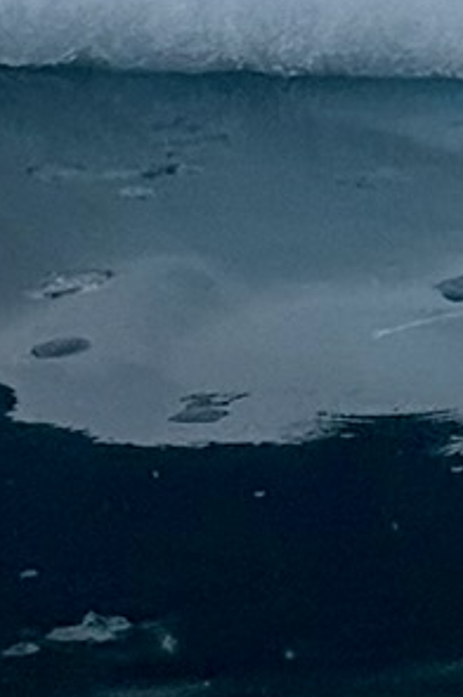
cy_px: -1356
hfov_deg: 3.8
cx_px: 1339
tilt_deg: +0.7
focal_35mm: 347
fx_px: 6709
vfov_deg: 5.6
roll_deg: +0.7
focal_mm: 6.76
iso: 64
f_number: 1.78
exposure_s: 1/11364
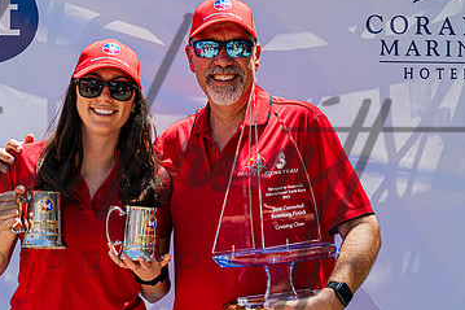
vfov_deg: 17.3
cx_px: 230
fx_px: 1020
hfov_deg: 25.7
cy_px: 156
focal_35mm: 79
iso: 110
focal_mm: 44
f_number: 5.6
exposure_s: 1/250
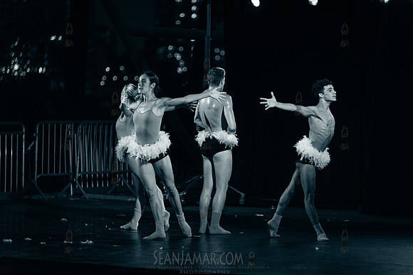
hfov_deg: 13.2
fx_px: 1779
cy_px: 138
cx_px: 206
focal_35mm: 155
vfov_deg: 8.9
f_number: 2.8
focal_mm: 155
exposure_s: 1/1250
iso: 4000
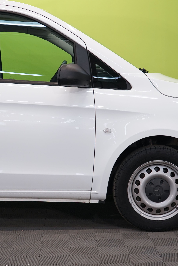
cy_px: 135
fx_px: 578
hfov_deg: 17.5
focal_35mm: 78
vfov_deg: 26.0
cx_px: 65
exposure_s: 1/30
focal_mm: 38
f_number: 5.6
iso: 400
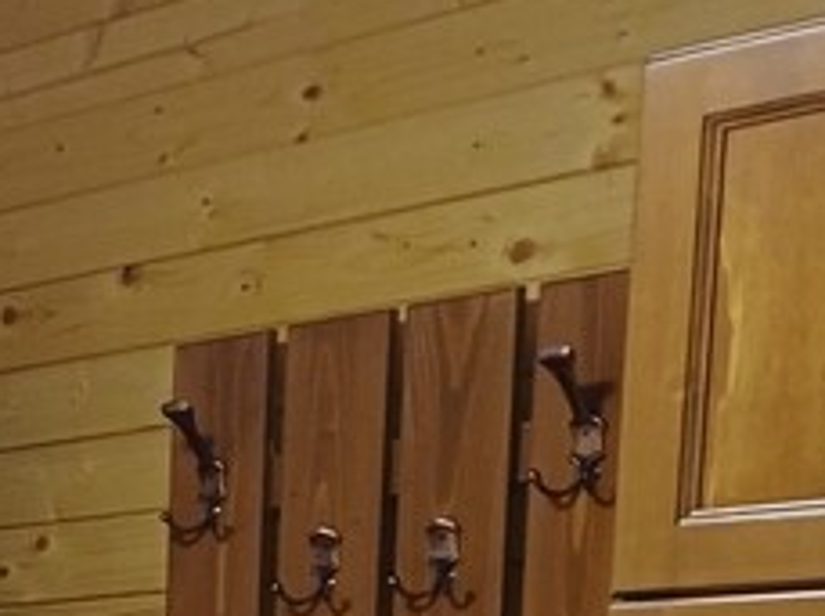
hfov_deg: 14.3
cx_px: -883
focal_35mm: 112
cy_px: 1189
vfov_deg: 11.9
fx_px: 2665
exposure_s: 1/33.3
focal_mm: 4.65
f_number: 1.8
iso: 320
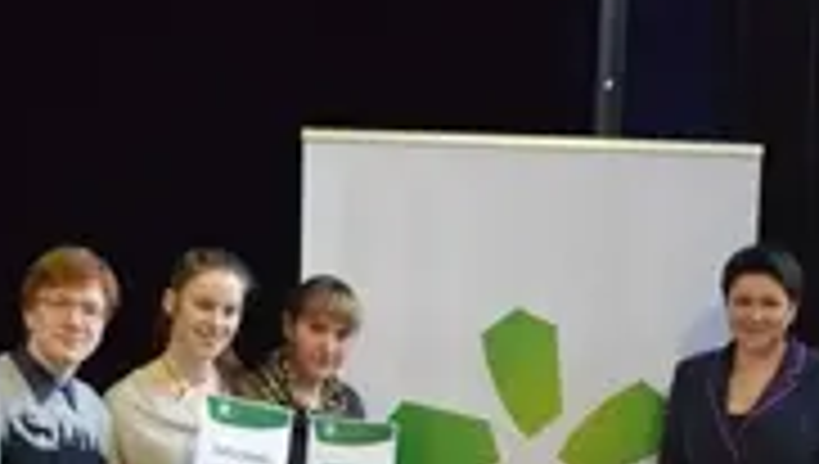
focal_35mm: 85
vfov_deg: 14.0
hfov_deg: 25.0
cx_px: 387
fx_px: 1849
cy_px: 493
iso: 4500
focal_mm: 22
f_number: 4
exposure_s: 1/60
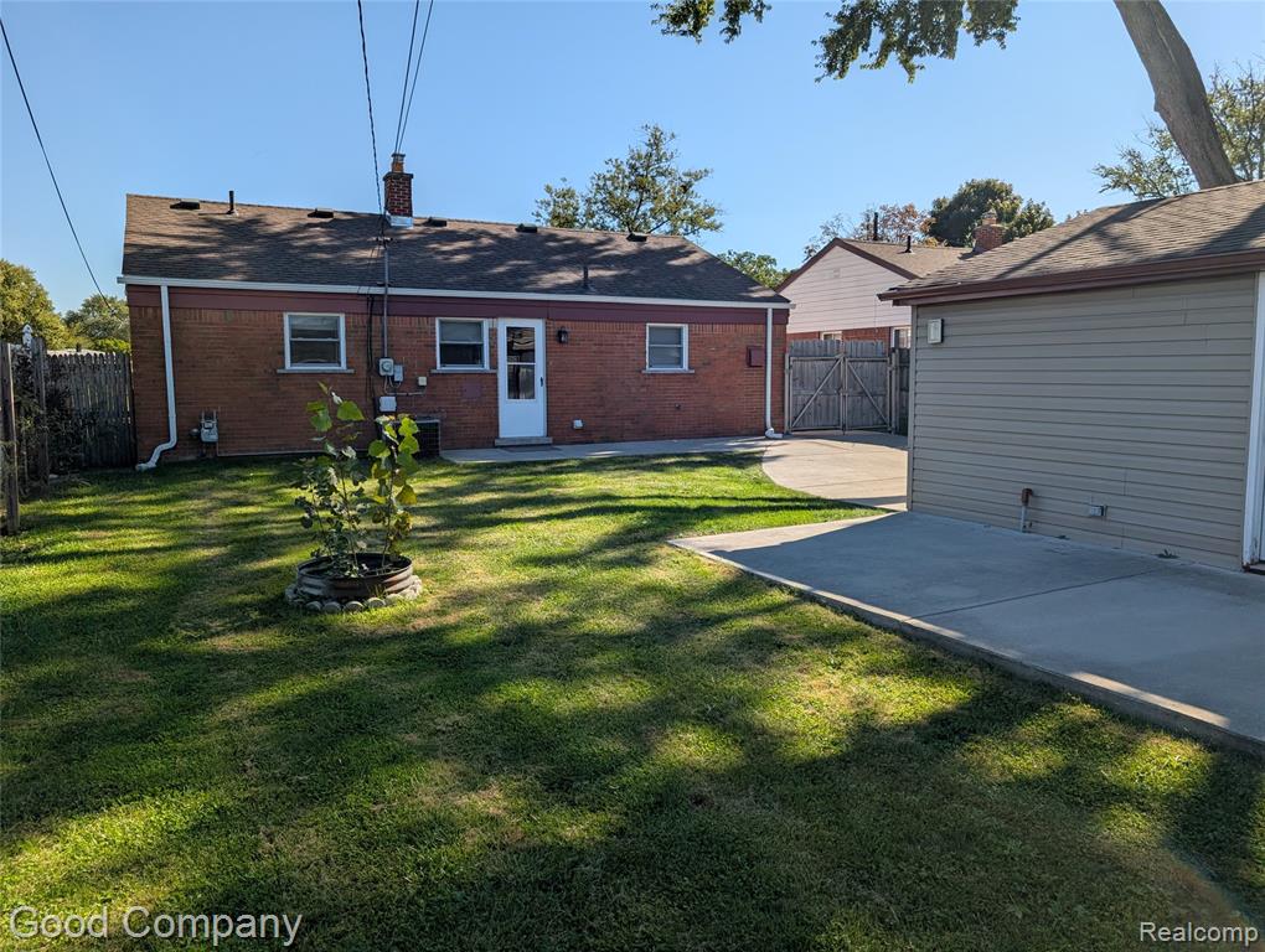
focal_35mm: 24
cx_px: 632
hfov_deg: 71.5
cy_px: 476
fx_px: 878
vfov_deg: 56.9
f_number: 1.68
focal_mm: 6.9
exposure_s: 1/1095
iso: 21
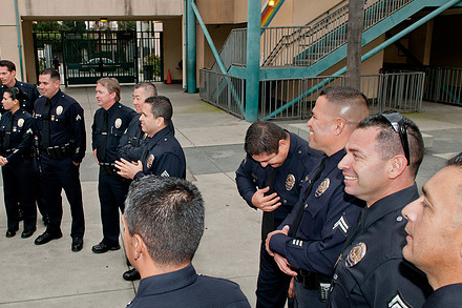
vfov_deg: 39.2
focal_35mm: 34
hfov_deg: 55.3
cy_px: 146
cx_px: 160
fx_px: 432
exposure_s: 1/250
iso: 640
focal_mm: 17
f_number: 6.3
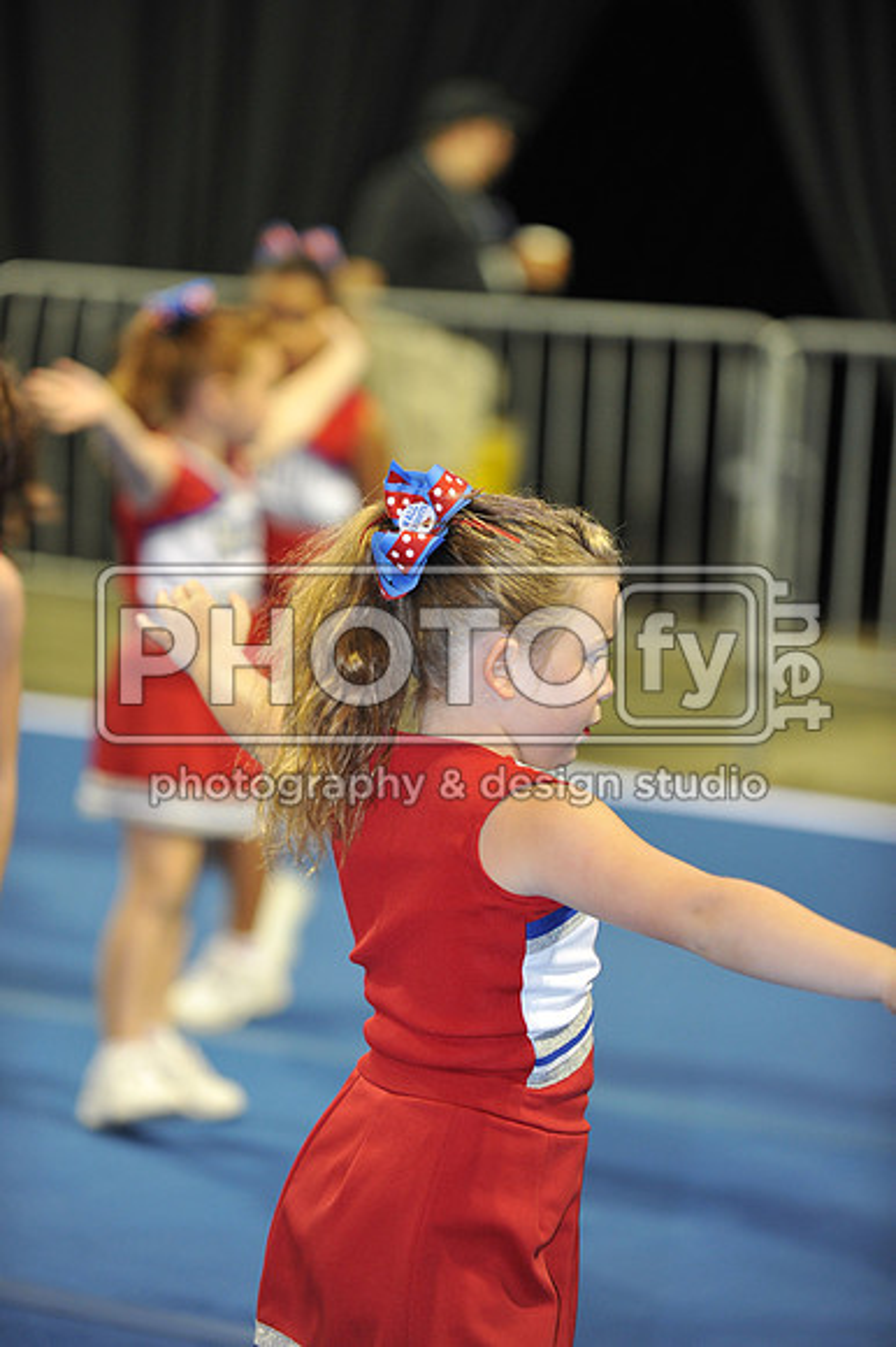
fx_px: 5046
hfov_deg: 10.1
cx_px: 448
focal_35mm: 135
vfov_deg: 15.2
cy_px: 674
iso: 1600
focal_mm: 135
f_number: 2.8
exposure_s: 1/60
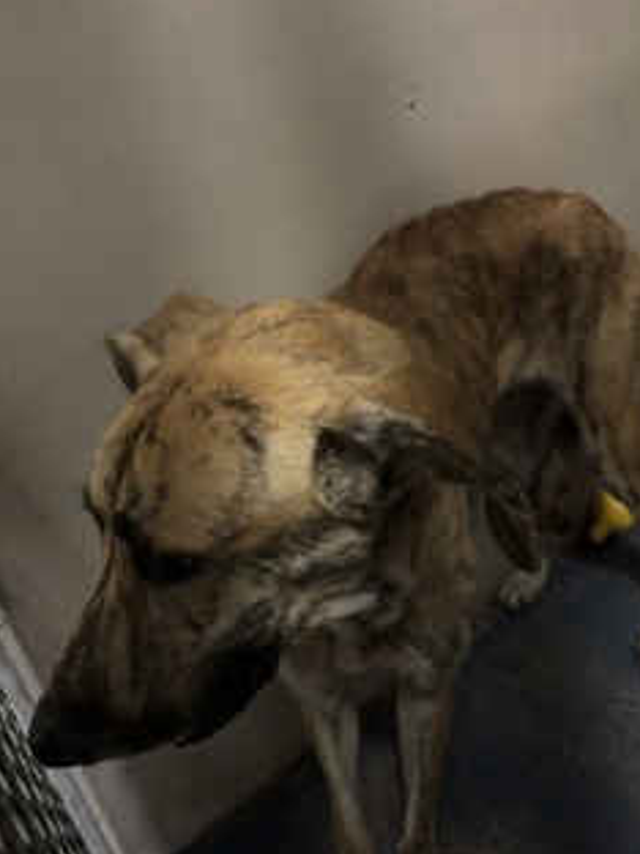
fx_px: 863
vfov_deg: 52.5
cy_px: 476
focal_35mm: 35
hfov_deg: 40.7
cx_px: 316
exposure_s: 1/30
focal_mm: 5.96
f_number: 1.6
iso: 1000
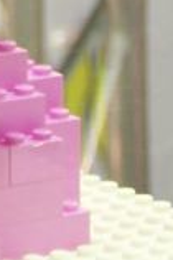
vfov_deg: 4.7
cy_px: -214
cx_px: -313
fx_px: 3113
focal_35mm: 431
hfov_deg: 3.1
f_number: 3.2
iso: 80
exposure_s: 1/3
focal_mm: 10.7
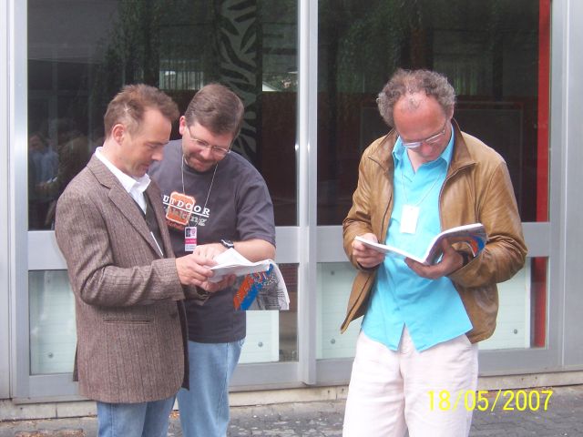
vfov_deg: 22.3
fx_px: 1112
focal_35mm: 66
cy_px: 218
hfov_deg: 29.4
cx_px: 292
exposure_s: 1/125
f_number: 4
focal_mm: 11
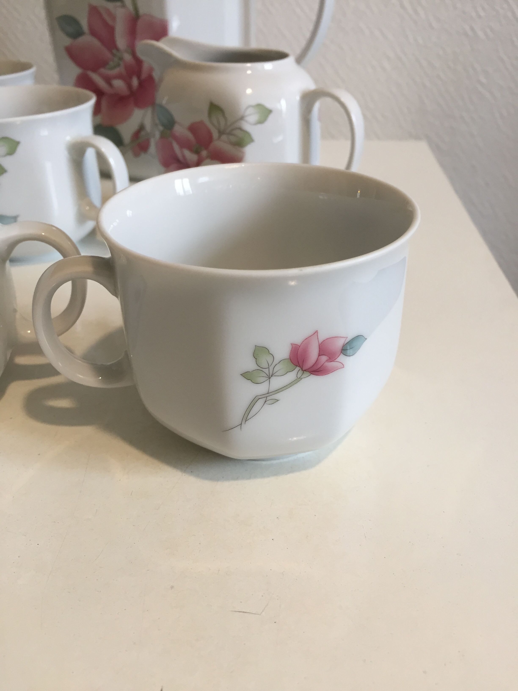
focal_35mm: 29
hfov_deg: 48.2
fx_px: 579
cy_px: 346
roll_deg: +0.1
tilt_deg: -32.3
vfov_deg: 61.7
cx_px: 259
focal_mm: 4.15
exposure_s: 1/33
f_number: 2.2
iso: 80
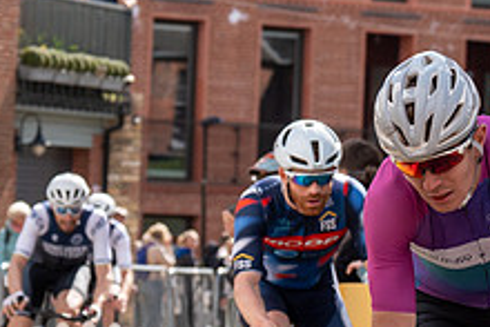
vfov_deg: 4.1
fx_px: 4563
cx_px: 434
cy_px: 67
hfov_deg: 6.1
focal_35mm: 335
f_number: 5
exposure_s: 1/1000
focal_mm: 70
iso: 250
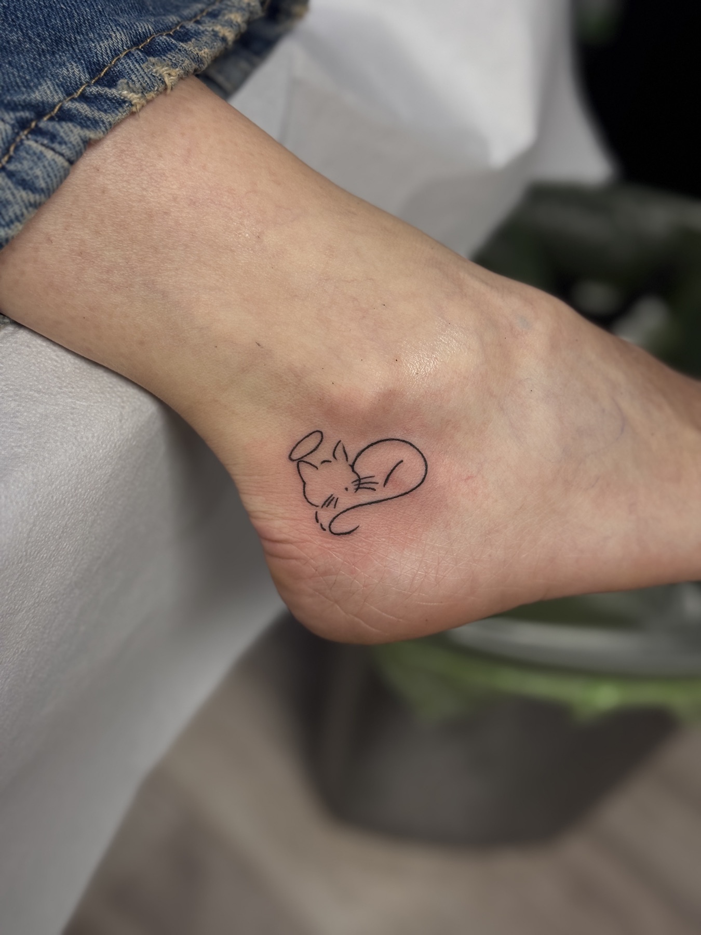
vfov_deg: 39.7
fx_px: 1296
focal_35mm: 48
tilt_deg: -54.6
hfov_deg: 30.3
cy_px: 468
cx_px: 350
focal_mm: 6.76
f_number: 1.78
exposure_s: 1/100
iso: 64
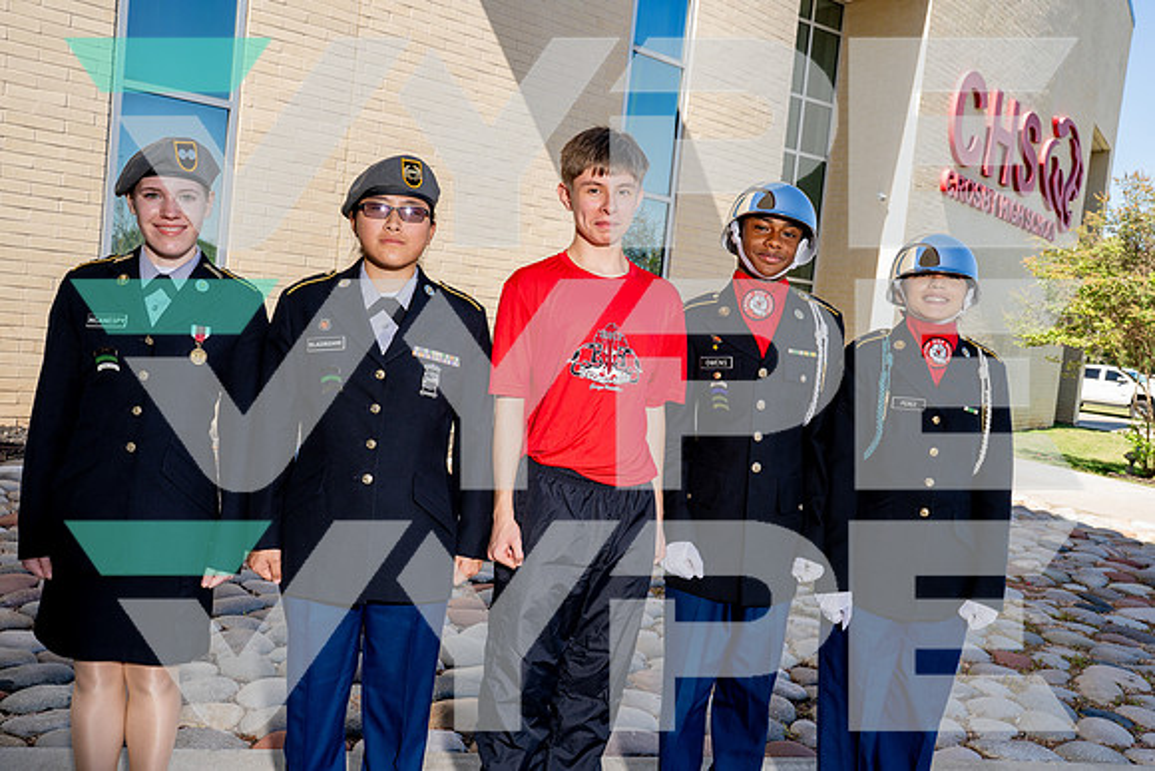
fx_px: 1027
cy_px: 386
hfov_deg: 58.7
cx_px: 578
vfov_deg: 41.1
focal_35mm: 32
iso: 200
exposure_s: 1/125
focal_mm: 32
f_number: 8
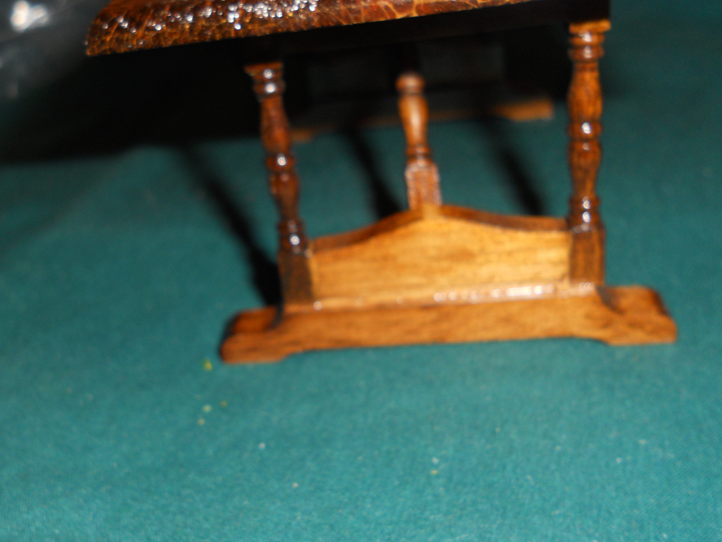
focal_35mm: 44
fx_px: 918
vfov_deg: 32.9
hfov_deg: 42.5
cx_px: 254
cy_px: 244
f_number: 8.8
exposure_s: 1/25
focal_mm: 5.8
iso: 80
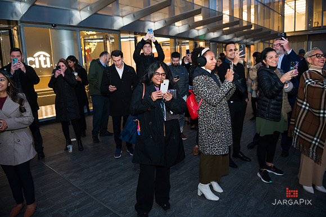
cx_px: 163
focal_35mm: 24
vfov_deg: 53.1
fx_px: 217
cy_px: 108
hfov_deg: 73.8
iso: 1600
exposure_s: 1/200
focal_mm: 24
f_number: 4
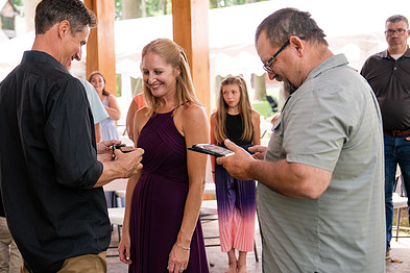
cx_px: 139
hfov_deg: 33.7
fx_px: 672
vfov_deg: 23.0
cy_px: 120
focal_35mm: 59
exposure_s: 1/800
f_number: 2.8
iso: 400
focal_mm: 40
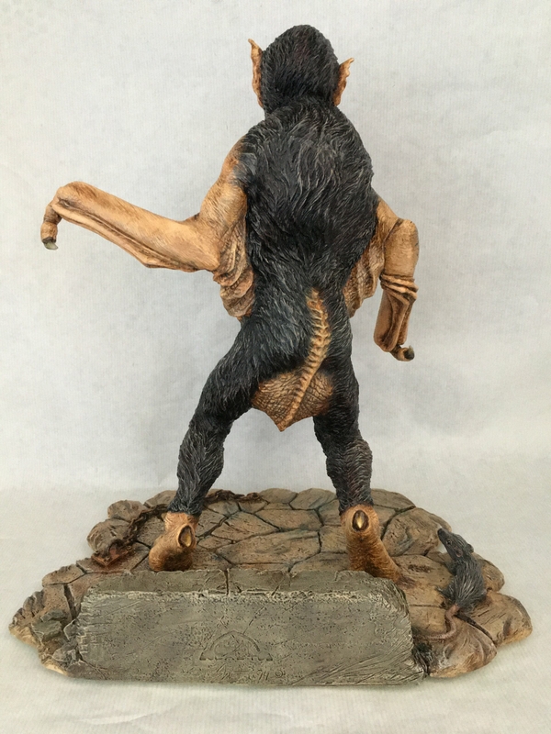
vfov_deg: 61.7
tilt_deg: -15.4
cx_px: 276
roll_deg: +1.4
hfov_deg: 48.2
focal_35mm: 29
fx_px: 615
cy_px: 367
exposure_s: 1/17
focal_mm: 4.15
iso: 400
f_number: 2.2
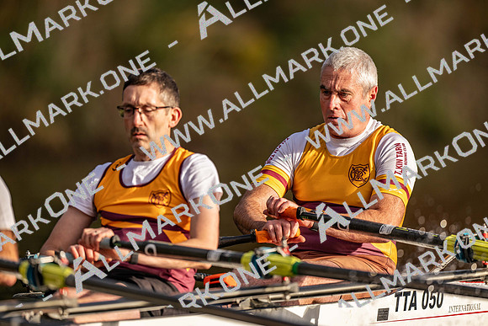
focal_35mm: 600
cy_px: 163
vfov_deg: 2.3
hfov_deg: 3.4
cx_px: 244
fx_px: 8135
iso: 320
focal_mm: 600
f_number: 4
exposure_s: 1/2500
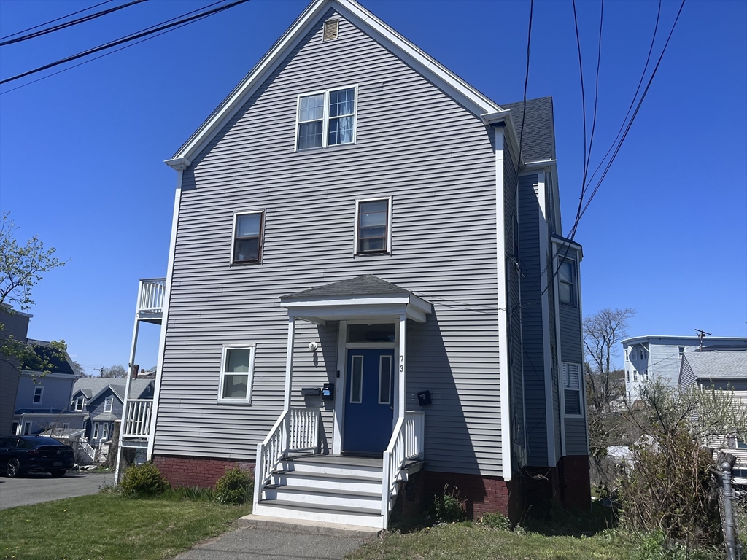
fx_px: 561
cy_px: 280
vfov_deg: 53.1
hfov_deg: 67.3
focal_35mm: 26
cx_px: 374
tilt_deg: +14.6
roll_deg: +0.4
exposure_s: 1/5076
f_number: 1.6
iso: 50
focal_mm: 5.1
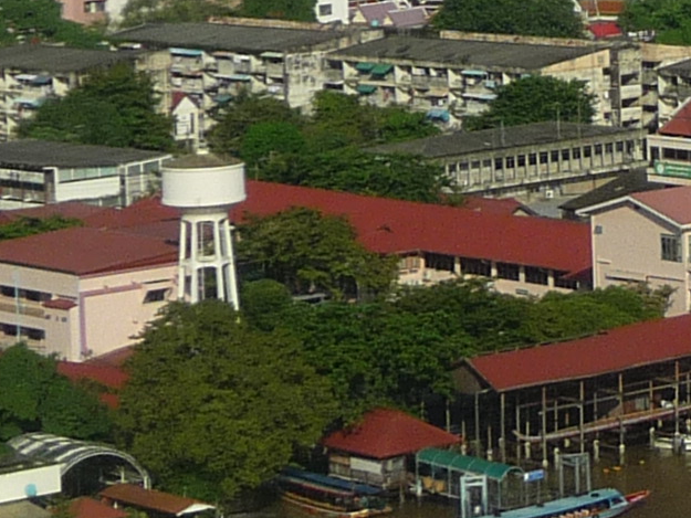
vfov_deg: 7.8
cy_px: -161
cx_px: 1301
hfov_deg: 9.9
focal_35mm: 188
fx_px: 3754
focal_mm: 5.6
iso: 100
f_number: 3.6
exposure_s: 1/800
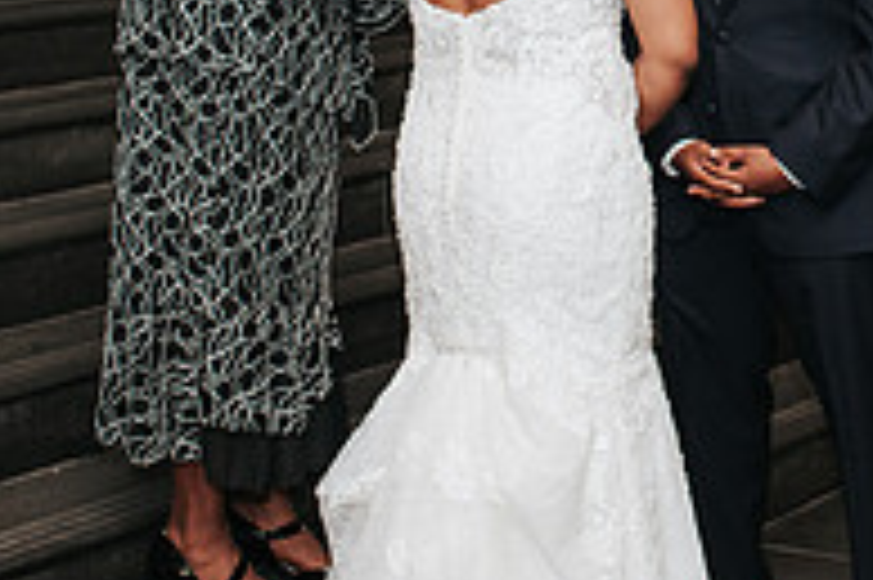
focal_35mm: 115
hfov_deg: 17.6
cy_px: -43
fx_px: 2786
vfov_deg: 11.7
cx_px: 710
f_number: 3.2
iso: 1000
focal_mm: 35
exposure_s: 1/125
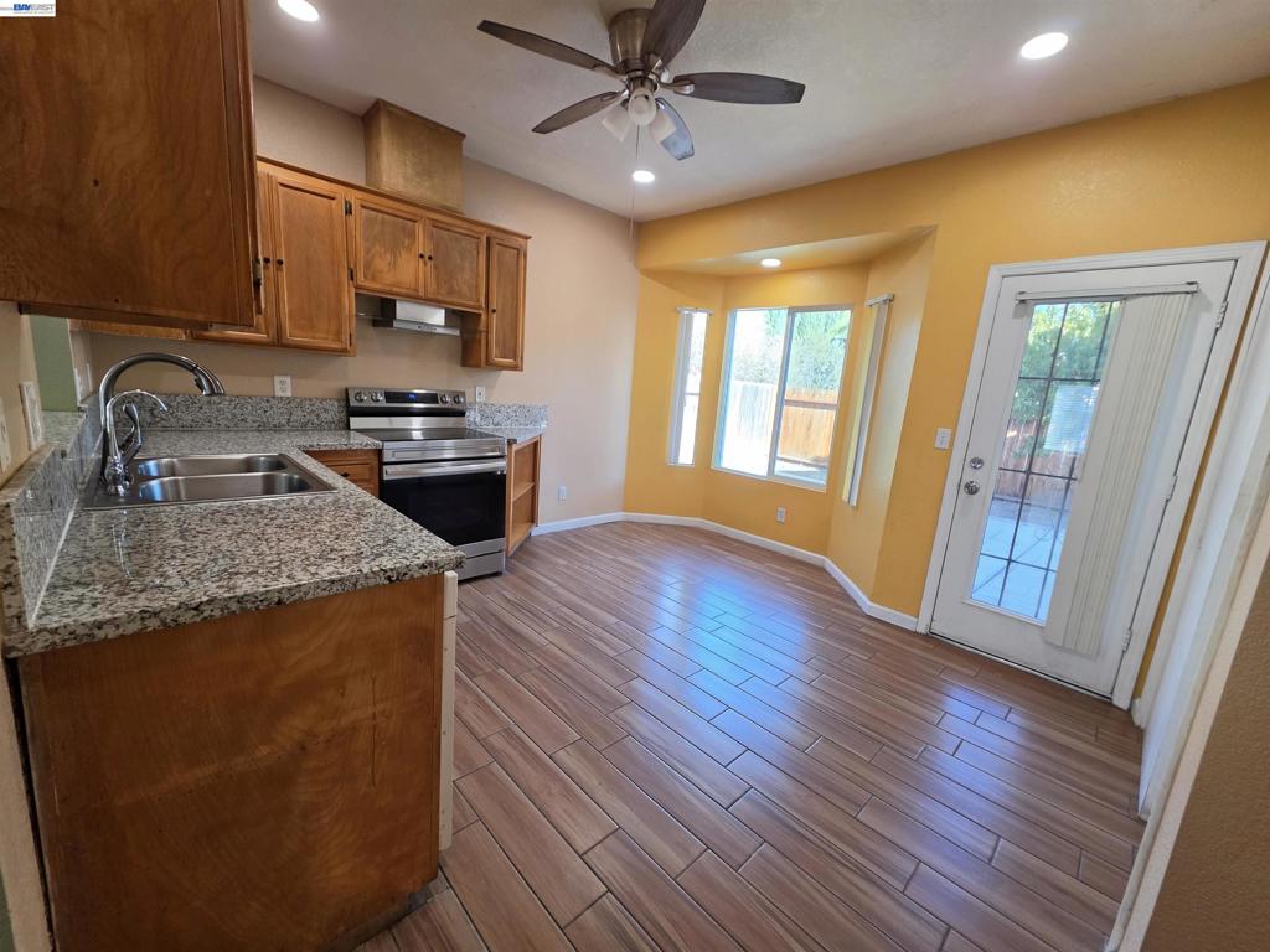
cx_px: 635
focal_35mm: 13
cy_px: 476
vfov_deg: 89.9
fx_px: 477
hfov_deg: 106.2
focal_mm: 2.2
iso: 125
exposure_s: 1/120
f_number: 1.9
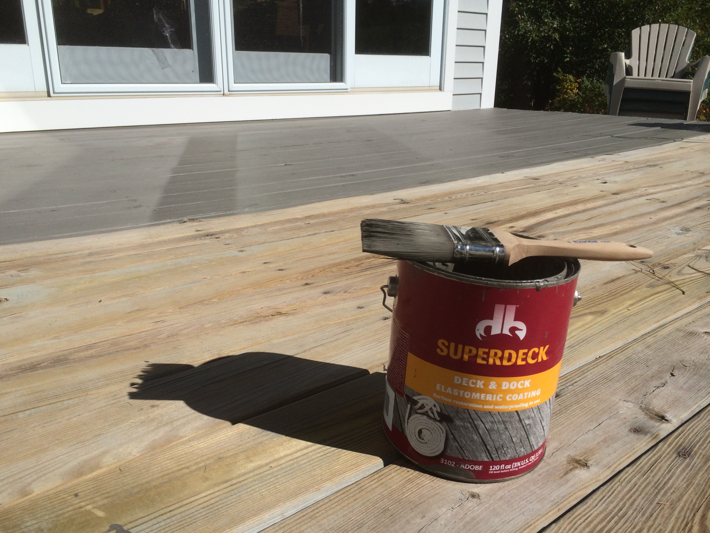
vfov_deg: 46.8
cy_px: 266
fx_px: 615
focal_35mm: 30
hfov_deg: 60.0
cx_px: 355
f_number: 2.2
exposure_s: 1/5882
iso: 40
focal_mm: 4.12
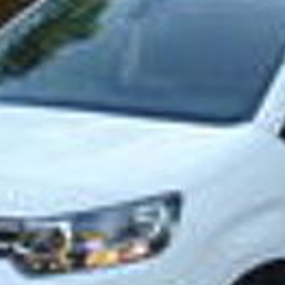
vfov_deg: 17.7
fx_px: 904
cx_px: 233
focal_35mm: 97
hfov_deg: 17.8
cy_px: 248
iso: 80
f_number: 2.9
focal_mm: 5.4
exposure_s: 1/160
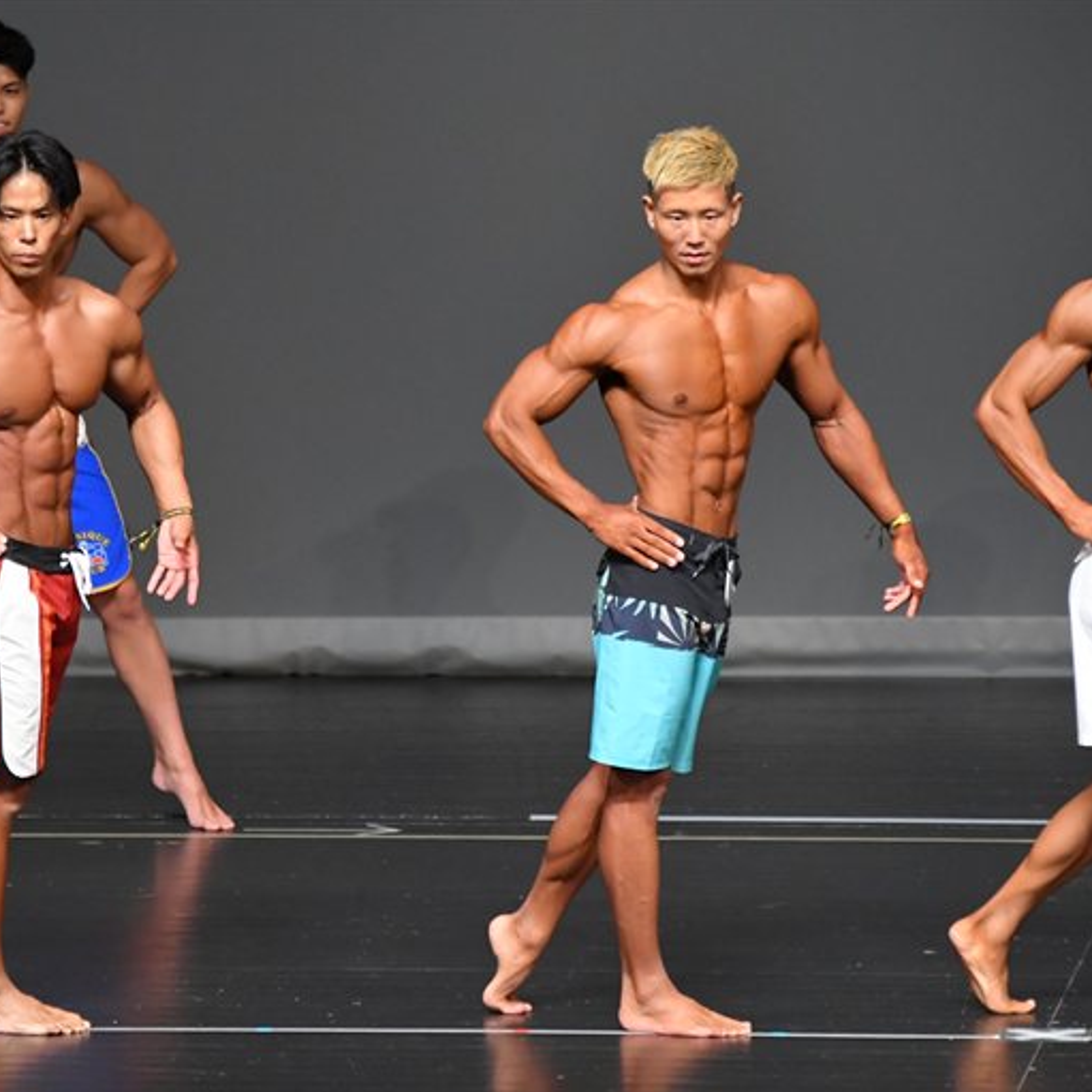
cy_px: 549
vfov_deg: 4.3
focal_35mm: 406
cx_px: 354
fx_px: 14490
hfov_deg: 4.3
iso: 3200
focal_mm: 210
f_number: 5.6
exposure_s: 1/400
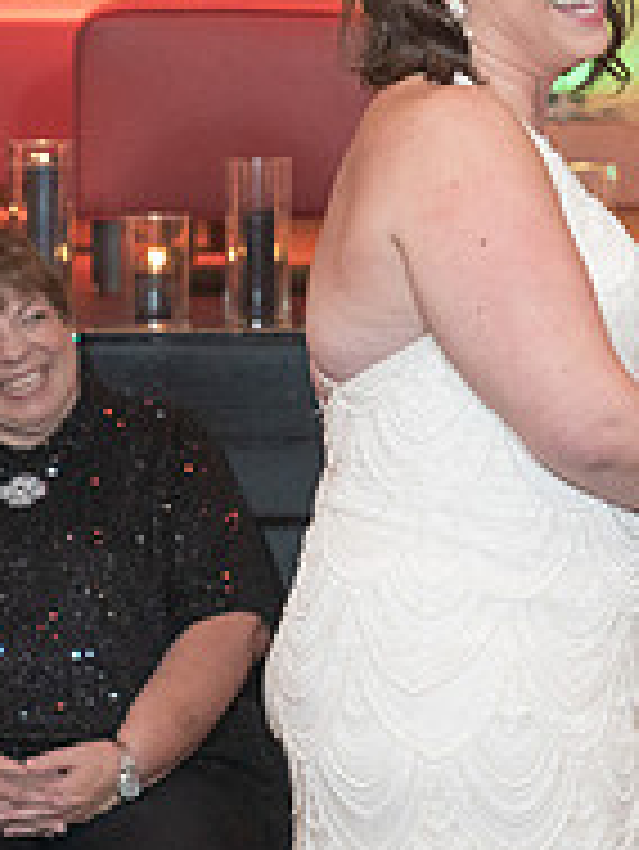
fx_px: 5187
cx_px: 1044
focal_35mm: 211
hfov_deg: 6.9
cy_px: 128
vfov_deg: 9.3
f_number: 4
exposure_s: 1/125
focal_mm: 70
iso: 4000
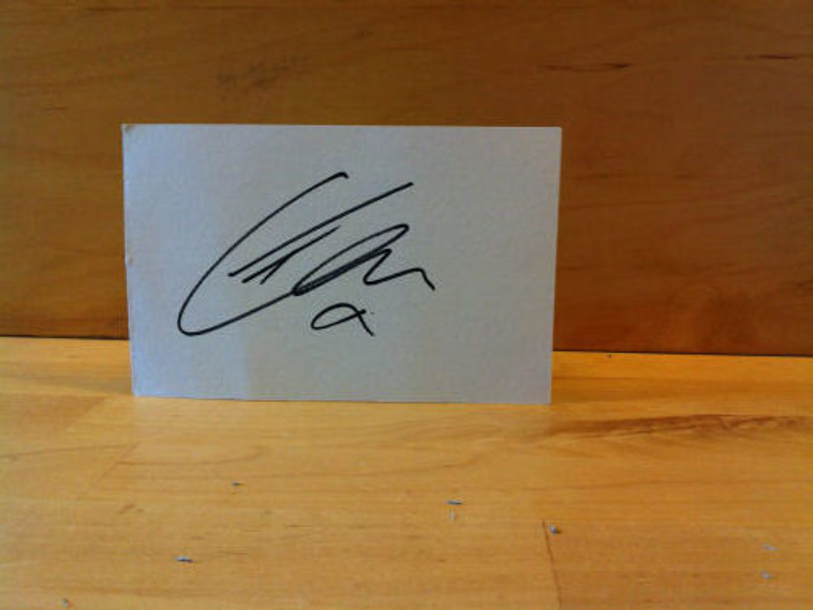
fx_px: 822
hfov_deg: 52.6
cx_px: 406
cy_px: 305
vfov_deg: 40.7
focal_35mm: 35
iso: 125
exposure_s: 1/15
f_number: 2.8
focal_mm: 3.85
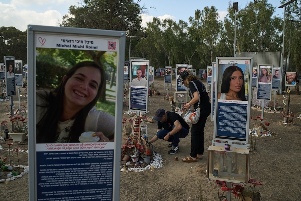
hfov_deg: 54.4
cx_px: 150
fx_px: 293
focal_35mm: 35
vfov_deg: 37.8
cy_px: 100
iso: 500
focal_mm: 35
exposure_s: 1/500
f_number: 8
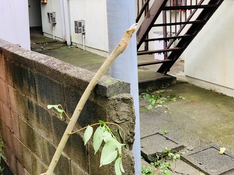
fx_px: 352
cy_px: 88
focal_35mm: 52
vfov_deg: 28.0
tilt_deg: -15.0
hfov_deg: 36.8
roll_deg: -0.1
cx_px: 117
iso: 50
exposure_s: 1/122
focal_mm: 6
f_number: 2.4
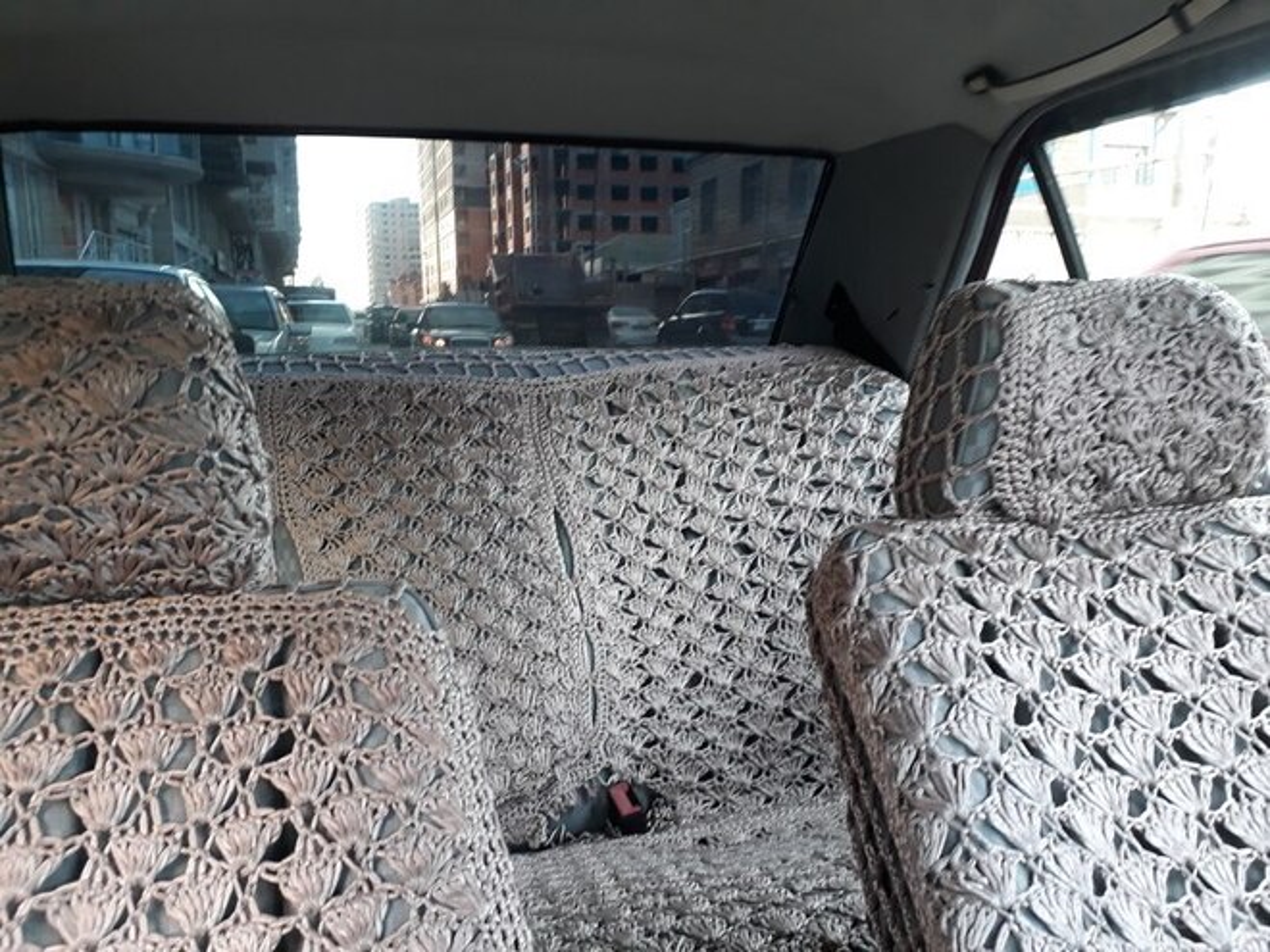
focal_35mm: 27
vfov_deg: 51.4
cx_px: 635
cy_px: 476
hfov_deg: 65.3
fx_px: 991
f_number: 1.9
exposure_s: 1/33
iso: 100
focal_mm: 3.6
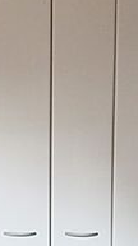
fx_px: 496
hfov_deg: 15.7
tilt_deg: -4.8
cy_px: 177
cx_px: 32
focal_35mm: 76
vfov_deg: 27.6
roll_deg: +0.0
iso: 20
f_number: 1.8
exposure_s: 1/124
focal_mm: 3.99
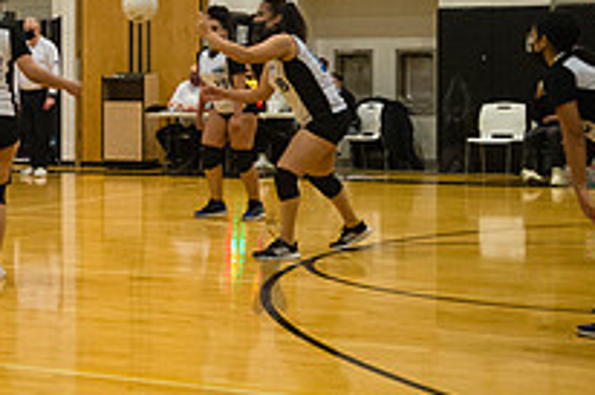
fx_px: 1635
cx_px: -104
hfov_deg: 19.5
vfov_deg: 13.8
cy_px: 123
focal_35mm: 99
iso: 4000
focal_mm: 35
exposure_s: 1/320
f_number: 2.8
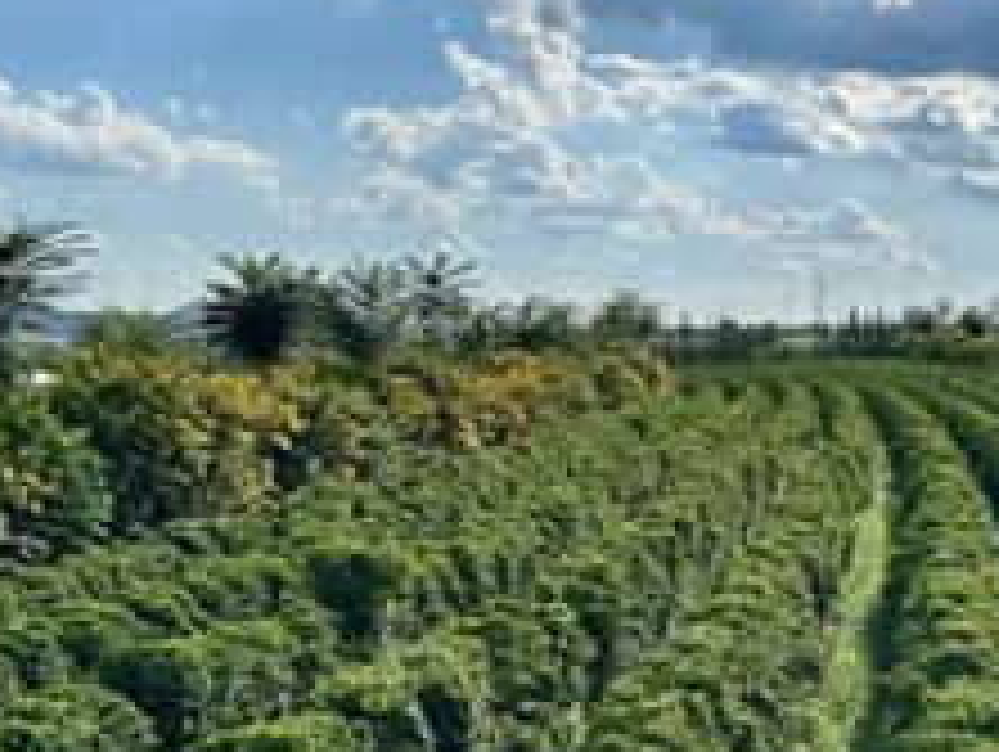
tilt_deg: -4.5
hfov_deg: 23.3
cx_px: 747
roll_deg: -1.1
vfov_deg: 17.7
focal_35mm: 83
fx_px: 2398
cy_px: 522
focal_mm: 6.86
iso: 80
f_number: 1.78
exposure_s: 1/9709
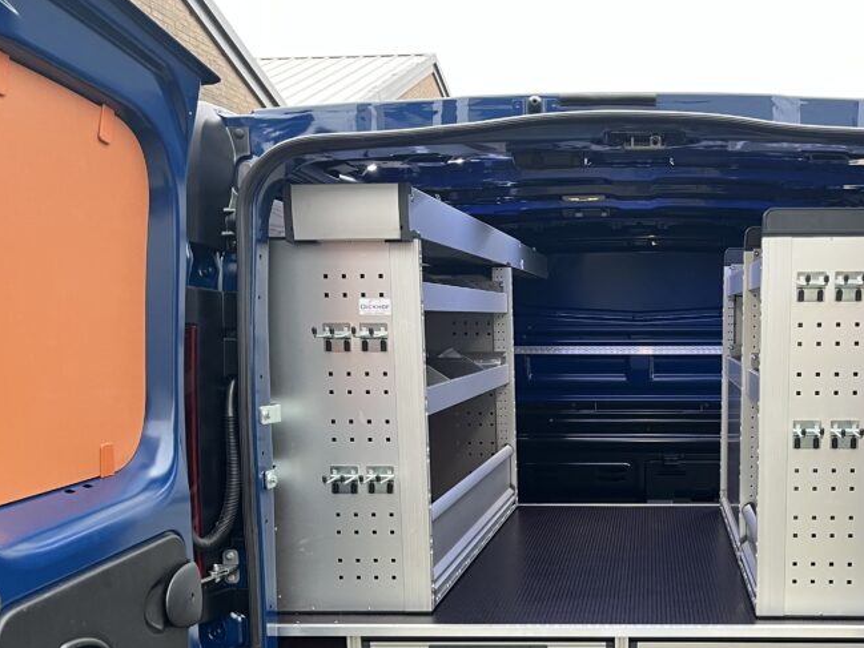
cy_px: 482
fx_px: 1024
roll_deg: +0.4
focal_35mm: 41
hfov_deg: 44.5
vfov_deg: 34.4
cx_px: 632
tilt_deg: -10.2
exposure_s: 1/68
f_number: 1.6
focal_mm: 5.1
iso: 125
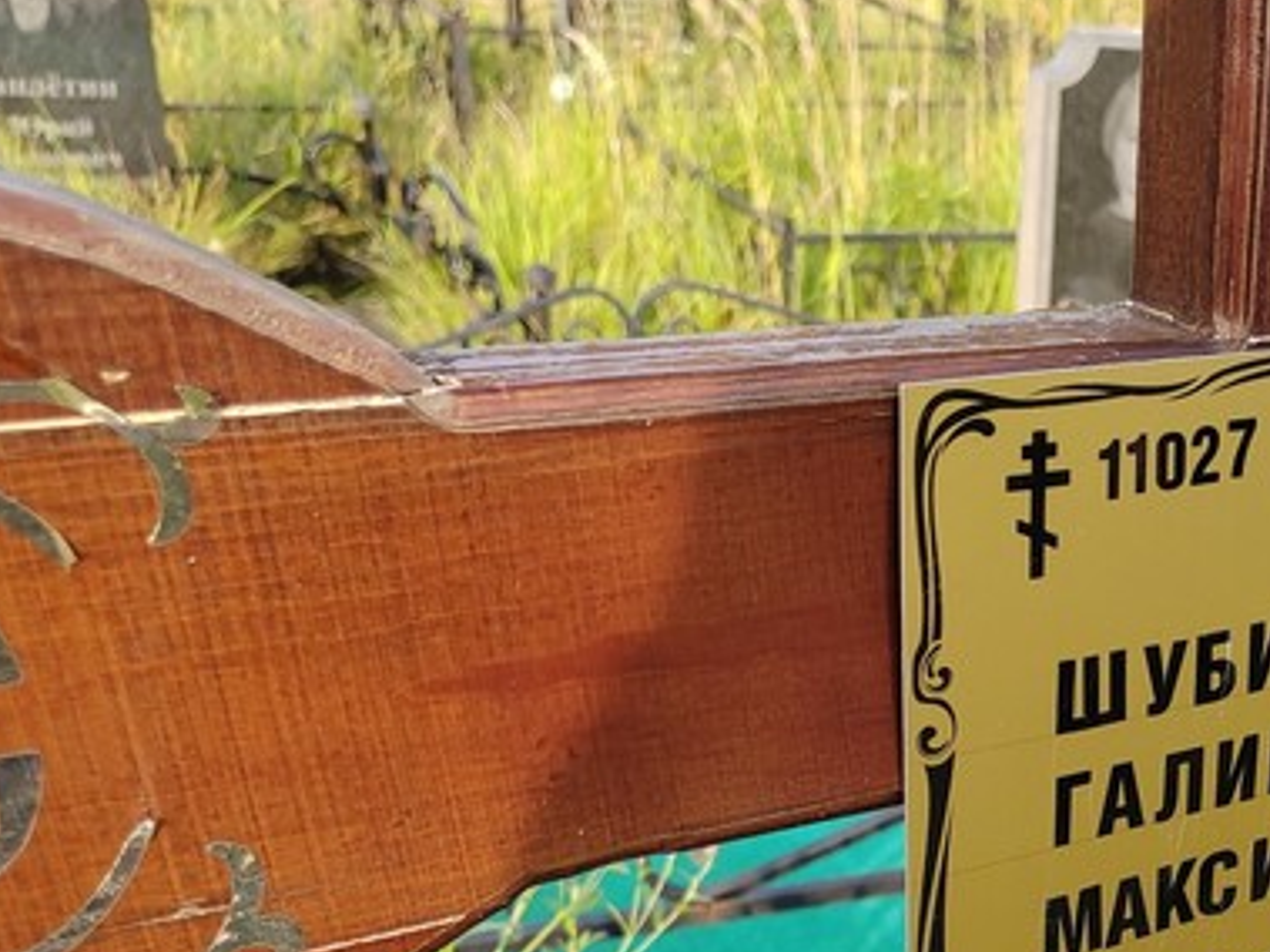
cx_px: 1293
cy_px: 875
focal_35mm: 57
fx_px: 2091
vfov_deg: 24.8
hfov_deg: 31.1
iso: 100
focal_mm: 5.52
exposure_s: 1/390
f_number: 1.9
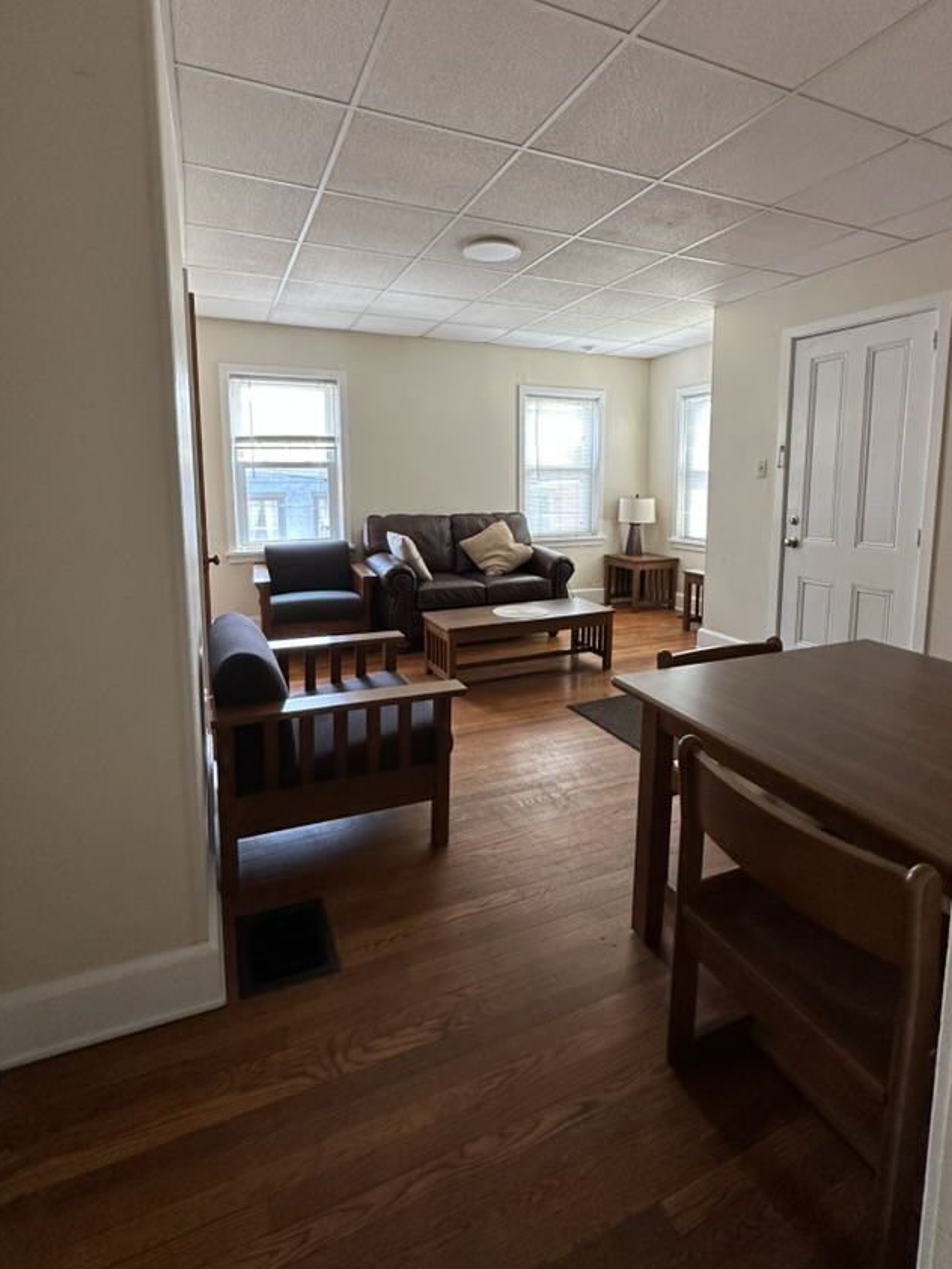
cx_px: 484
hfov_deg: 74.7
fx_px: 624
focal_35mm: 17
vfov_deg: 90.6
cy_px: 554
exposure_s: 1/120
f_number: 2.2
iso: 250
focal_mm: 2.22
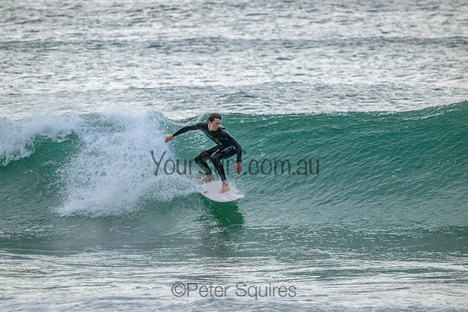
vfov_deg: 2.3
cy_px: 156
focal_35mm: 590
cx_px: 234
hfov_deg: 3.5
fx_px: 7671
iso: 5600
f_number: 11
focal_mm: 590
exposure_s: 1/2000
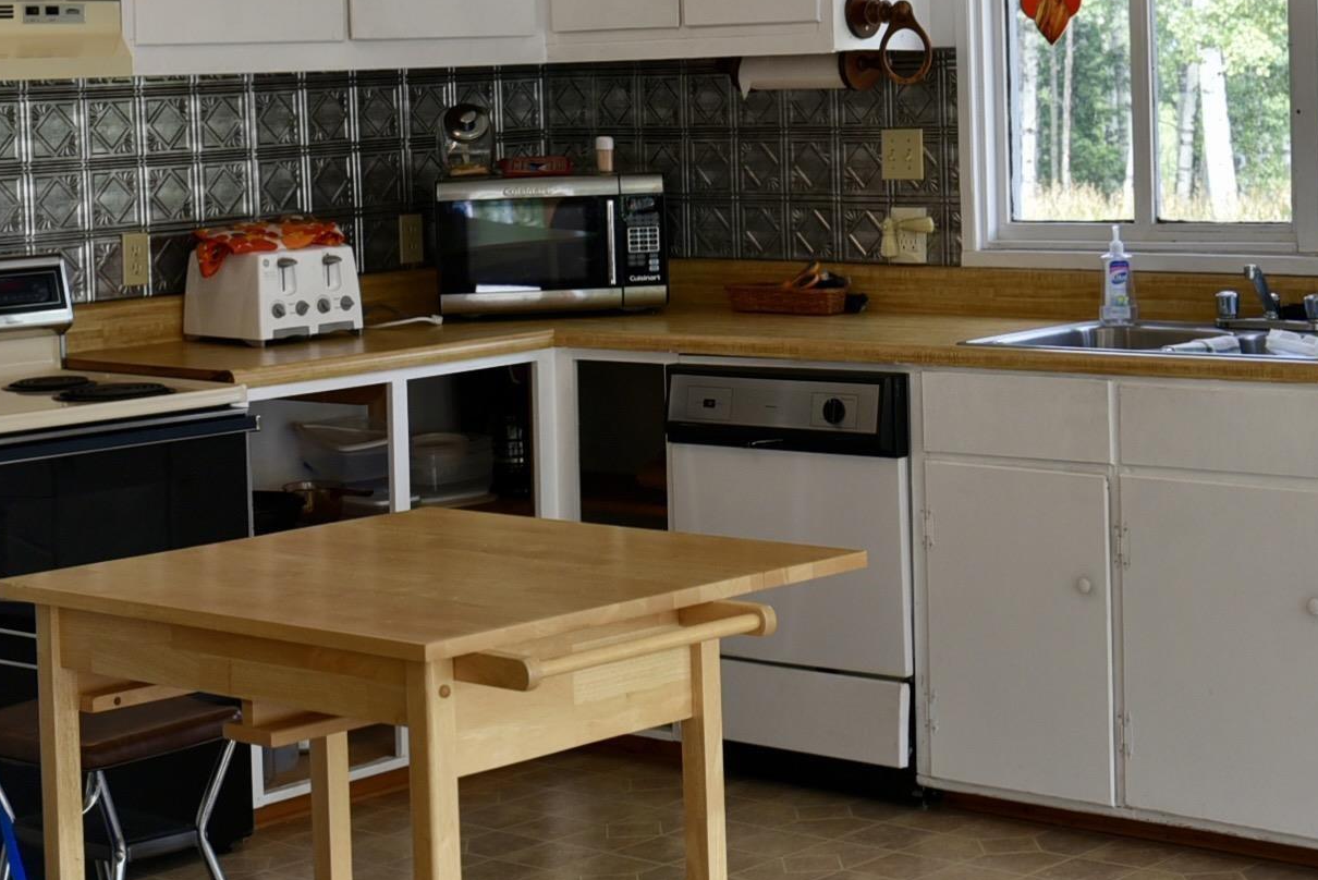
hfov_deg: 23.4
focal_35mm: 87
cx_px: 670
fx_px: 3187
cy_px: 139
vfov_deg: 15.6
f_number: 5
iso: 400
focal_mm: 35
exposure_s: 1/100
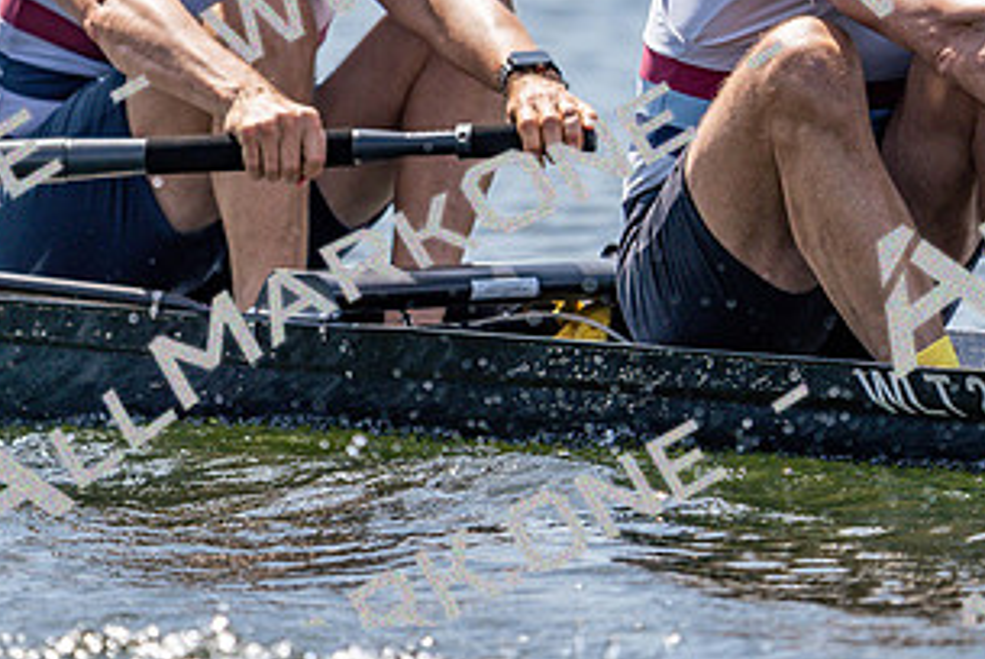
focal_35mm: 593
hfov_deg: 3.5
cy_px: 73
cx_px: 601
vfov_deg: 2.3
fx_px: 16240
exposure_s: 1/2000
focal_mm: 312
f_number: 6.3
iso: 320
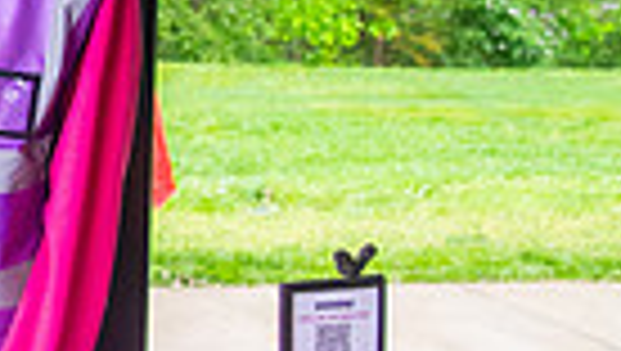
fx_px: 2176
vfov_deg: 9.2
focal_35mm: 132
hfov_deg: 14.4
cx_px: -482
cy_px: 15
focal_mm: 30
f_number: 4
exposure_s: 1/160
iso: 3200
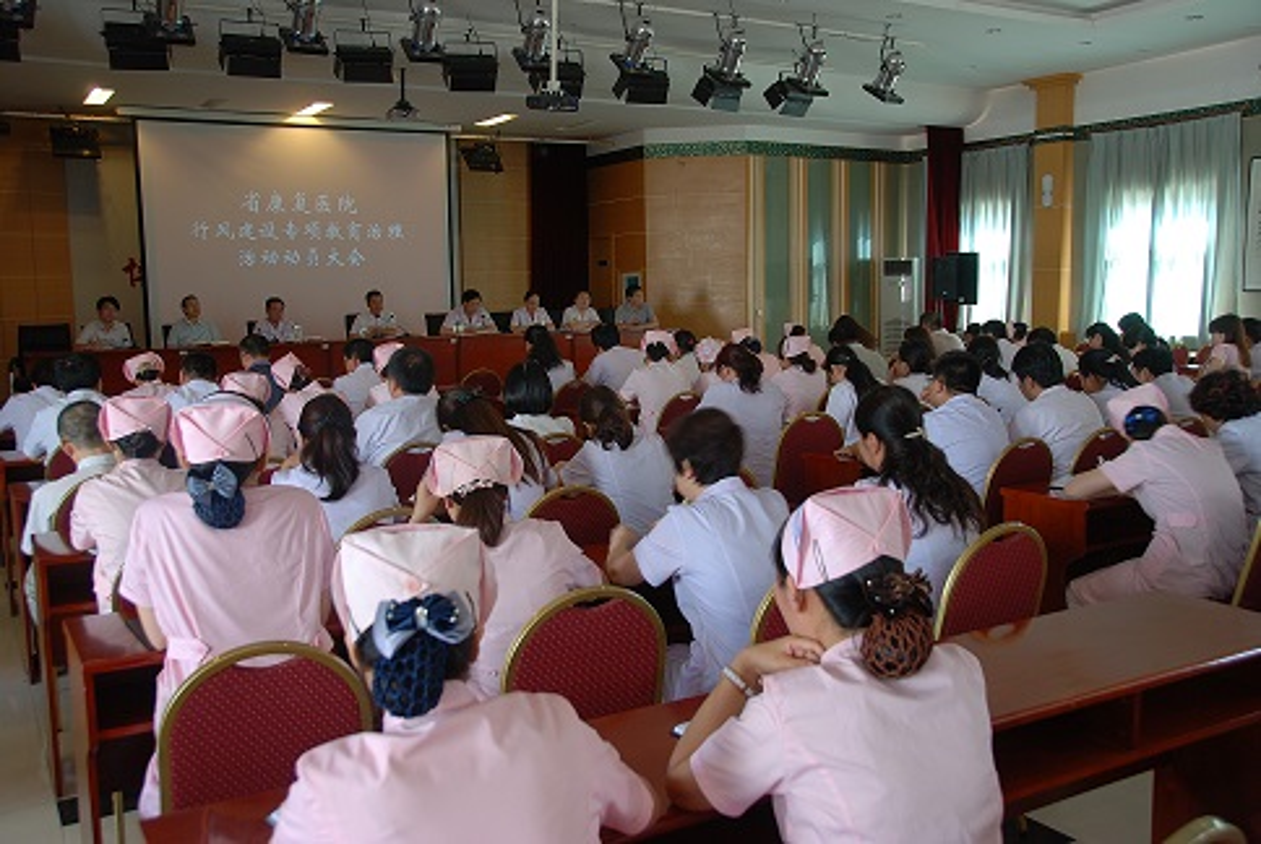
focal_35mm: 33
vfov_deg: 40.1
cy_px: 422
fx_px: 1157
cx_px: 630
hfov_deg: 57.2
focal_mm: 22
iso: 100
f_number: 3.8
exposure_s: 1/8
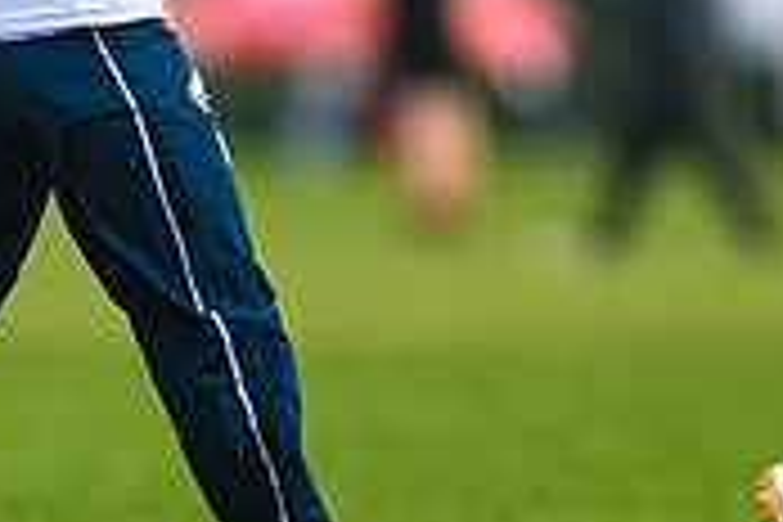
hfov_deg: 1.2
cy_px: -106
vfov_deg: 0.8
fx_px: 36428
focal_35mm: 1675
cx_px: 1301
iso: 100
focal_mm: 400
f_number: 3.2
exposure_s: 1/1000
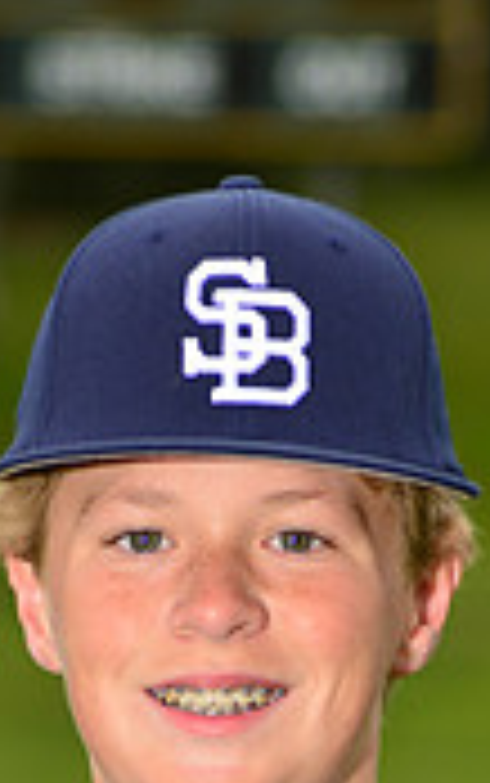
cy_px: 1120
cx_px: 182
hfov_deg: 2.7
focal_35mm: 493
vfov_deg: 4.2
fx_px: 10516
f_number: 6.3
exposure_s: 1/200
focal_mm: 145
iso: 200
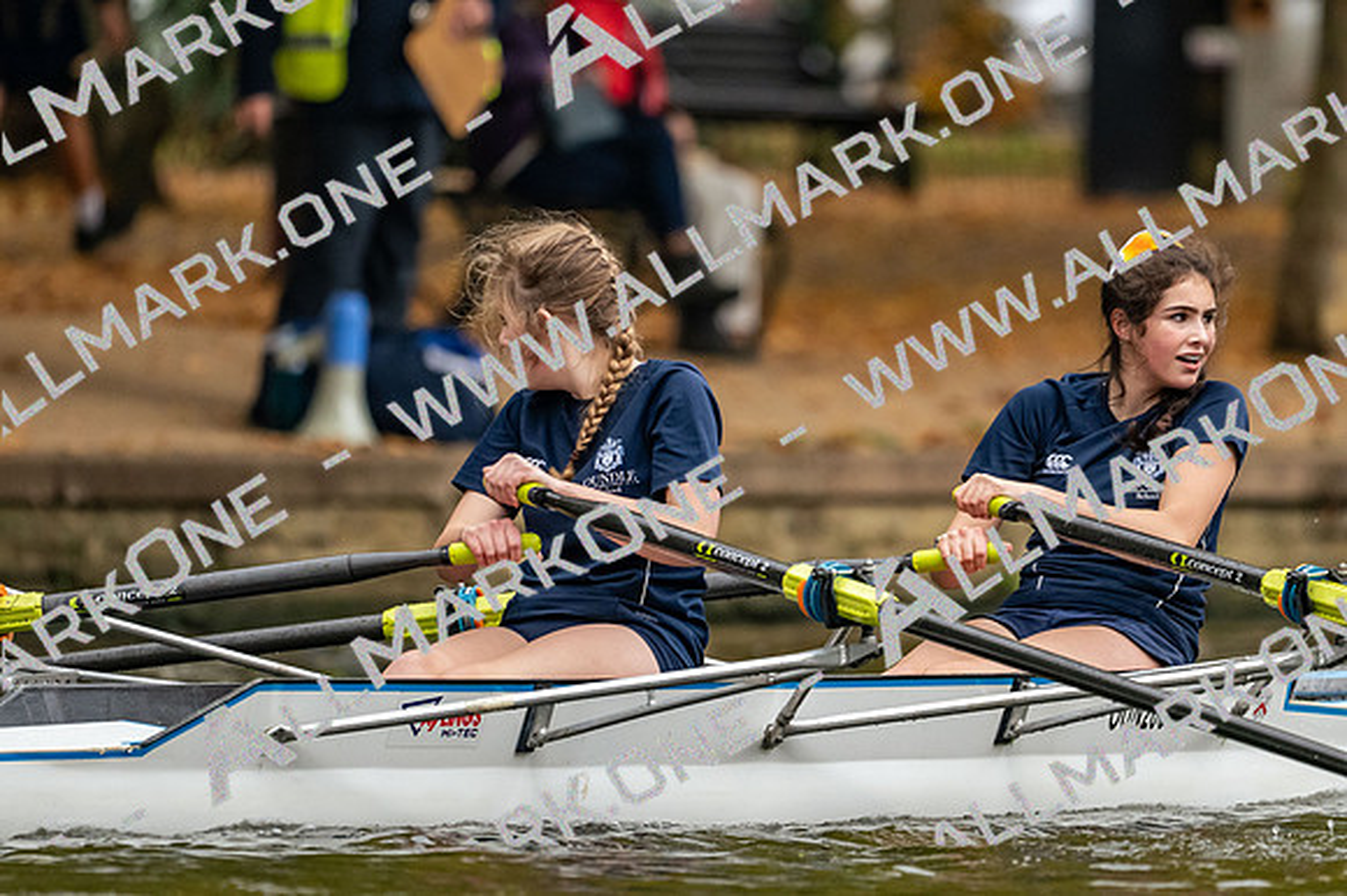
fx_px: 22436
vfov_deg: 2.3
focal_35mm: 600
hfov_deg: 3.4
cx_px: 674
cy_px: 448
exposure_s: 1/2500
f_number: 4.5
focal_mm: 400
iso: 1800
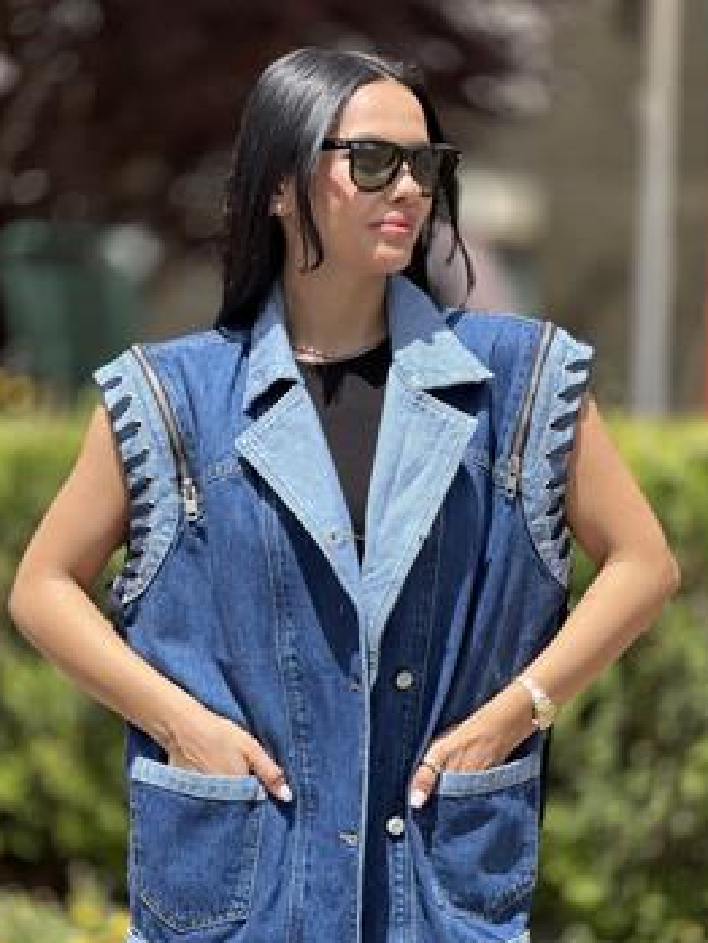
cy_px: 515
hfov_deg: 16.2
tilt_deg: -5.3
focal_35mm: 91
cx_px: 346
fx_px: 2480
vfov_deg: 21.5
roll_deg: -0.6
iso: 32
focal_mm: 9
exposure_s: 1/319
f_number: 2.8
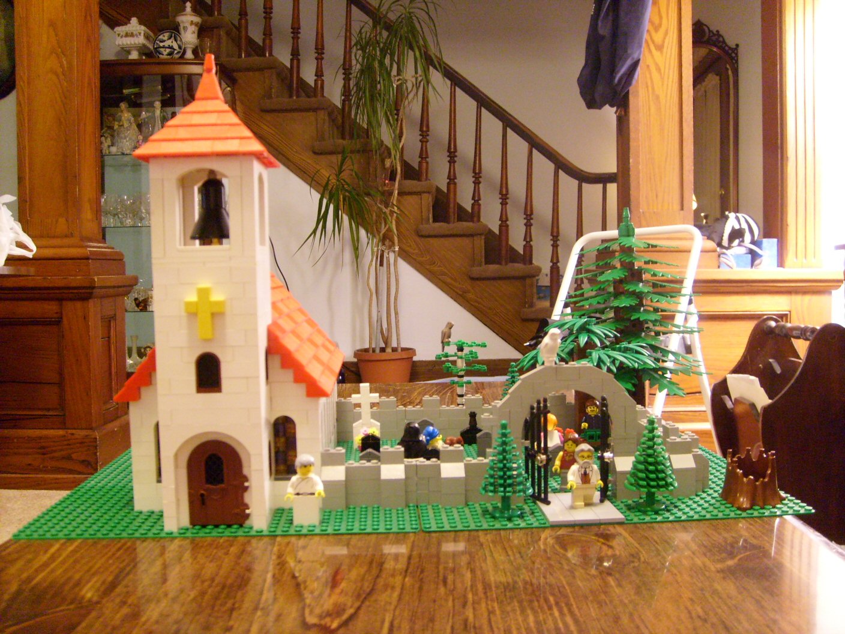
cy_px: 317
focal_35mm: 35
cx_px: 422
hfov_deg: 52.6
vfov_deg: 40.7
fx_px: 854
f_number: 2.8
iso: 200
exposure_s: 1/4
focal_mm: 5.8
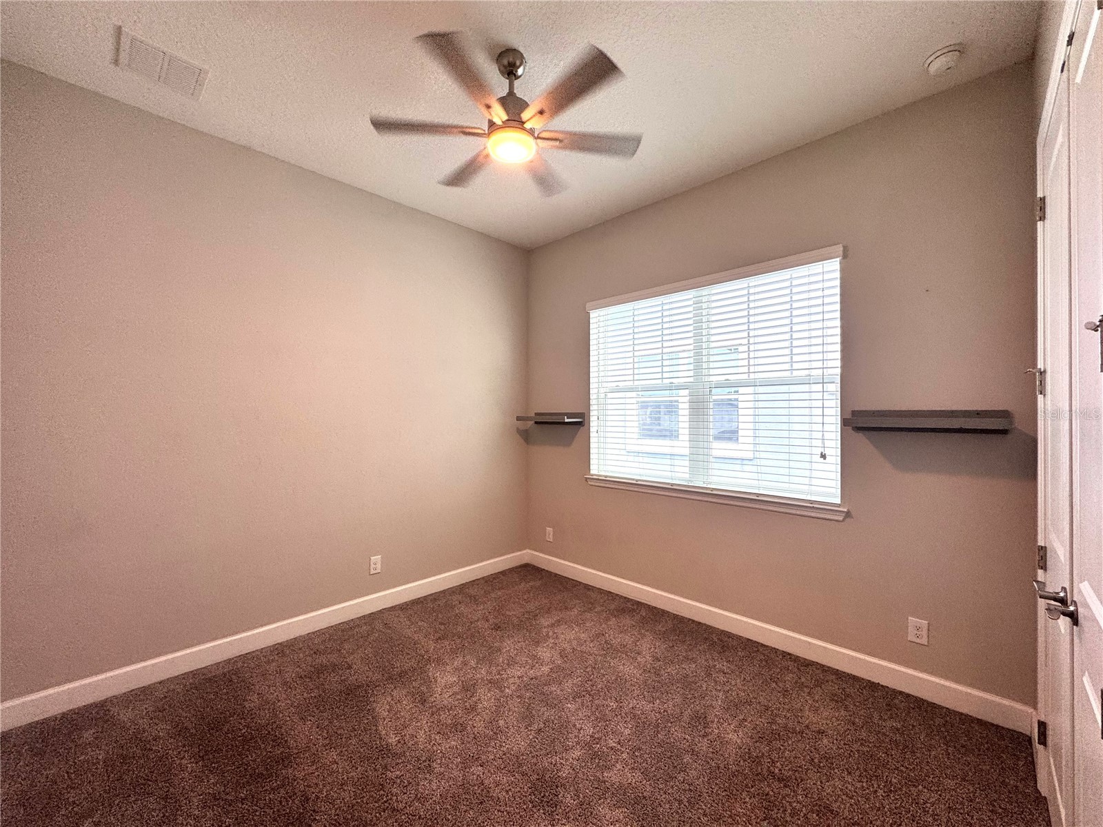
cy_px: 414
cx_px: 552
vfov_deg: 85.7
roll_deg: -1.3
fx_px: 446
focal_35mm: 14
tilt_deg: -1.1
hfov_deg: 102.1
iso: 80
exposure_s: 1/120
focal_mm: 2.22
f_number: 2.2
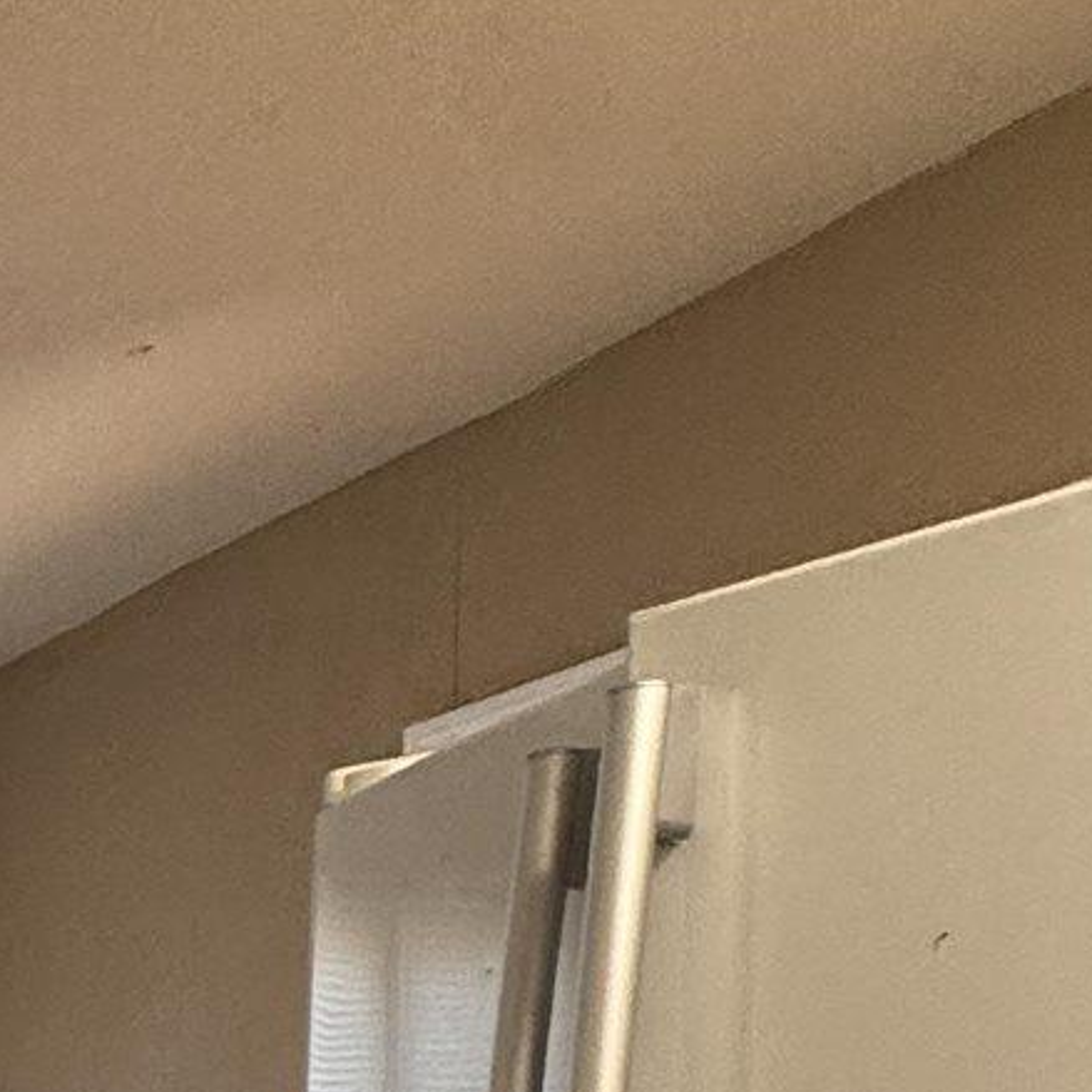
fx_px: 2320
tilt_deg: -7.1
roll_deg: +3.5
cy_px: 1647
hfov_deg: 20.7
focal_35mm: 65
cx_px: -726
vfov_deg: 21.9
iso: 250
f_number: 2.2
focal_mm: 2.22
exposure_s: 1/120
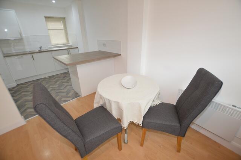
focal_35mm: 15
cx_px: 120
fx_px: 100
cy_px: 80
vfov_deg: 77.3
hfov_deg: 100.4
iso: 560
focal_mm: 10
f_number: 3.5
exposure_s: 1/60
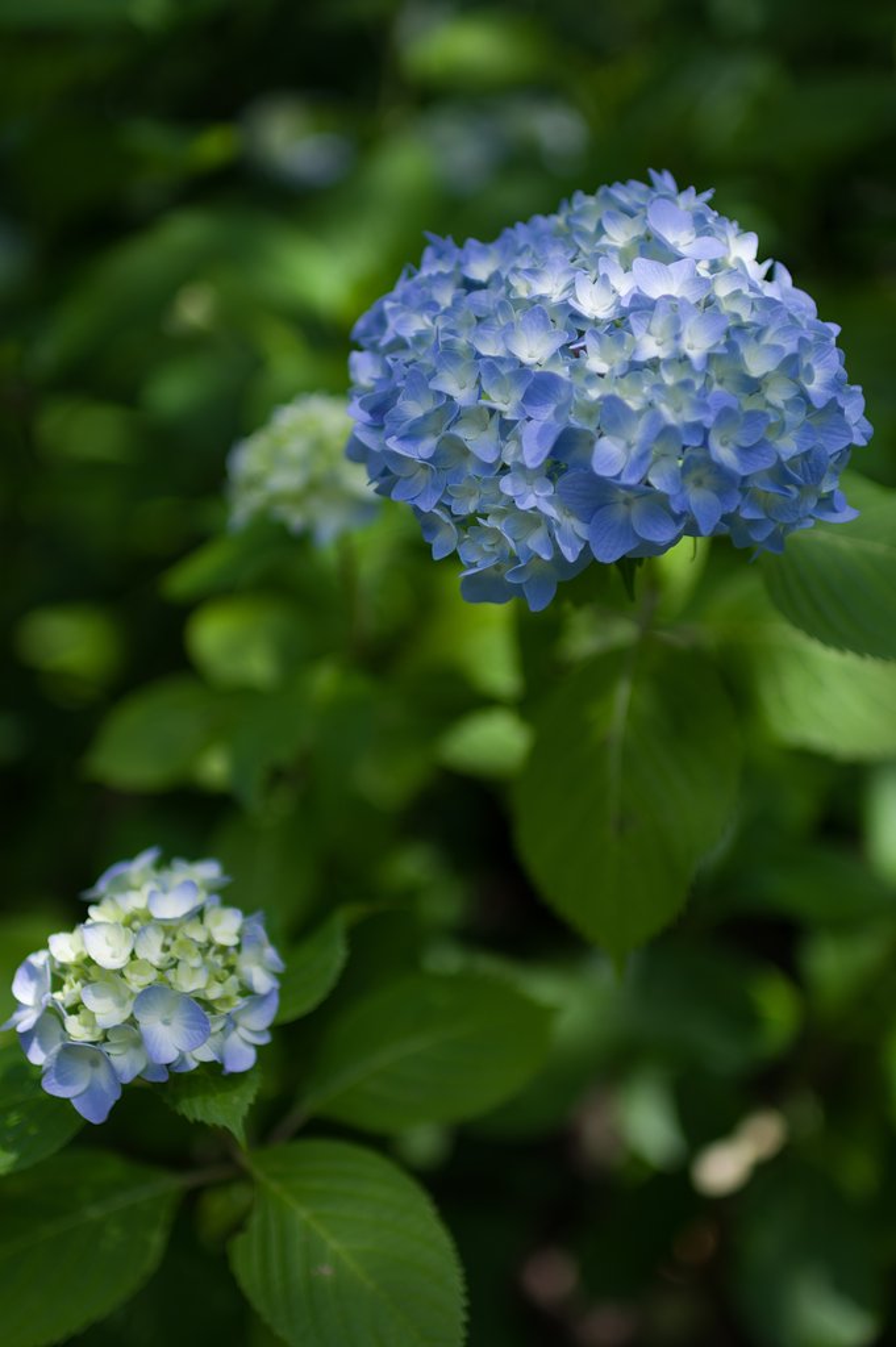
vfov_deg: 43.6
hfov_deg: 29.8
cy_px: 674
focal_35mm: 45
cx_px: 448
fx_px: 1683
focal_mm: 30
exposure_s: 1/3200
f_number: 1.4
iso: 100
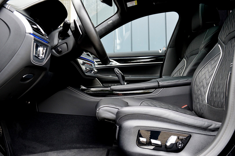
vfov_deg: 36.8
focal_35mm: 36
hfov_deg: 53.2
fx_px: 235
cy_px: 78
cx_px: 118
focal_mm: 24
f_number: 6.3
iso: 800
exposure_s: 1/60
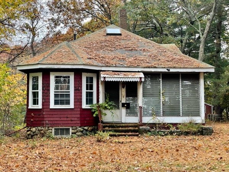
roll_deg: +0.3
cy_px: 86
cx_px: 114
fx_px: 344
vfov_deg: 28.0
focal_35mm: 52
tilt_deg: +3.3
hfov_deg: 36.8
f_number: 2
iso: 32
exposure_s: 1/99
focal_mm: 6
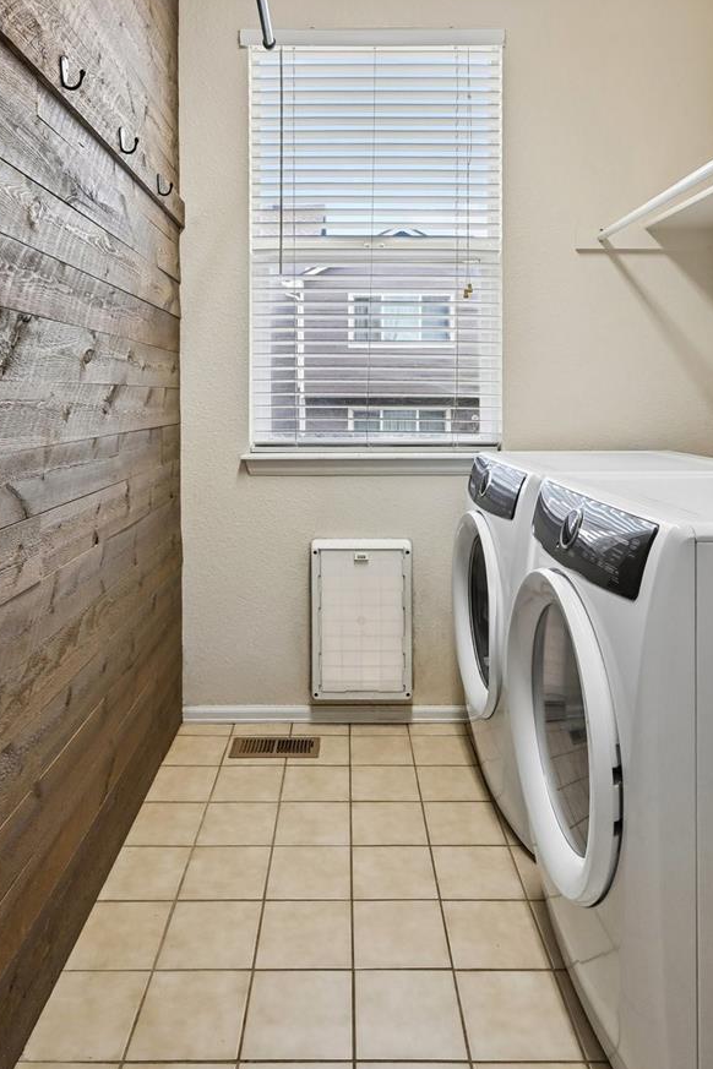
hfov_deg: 56.7
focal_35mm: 22
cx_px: 432
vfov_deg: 76.0
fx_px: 654
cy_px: 351
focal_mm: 16
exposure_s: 1/40
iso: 400
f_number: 10
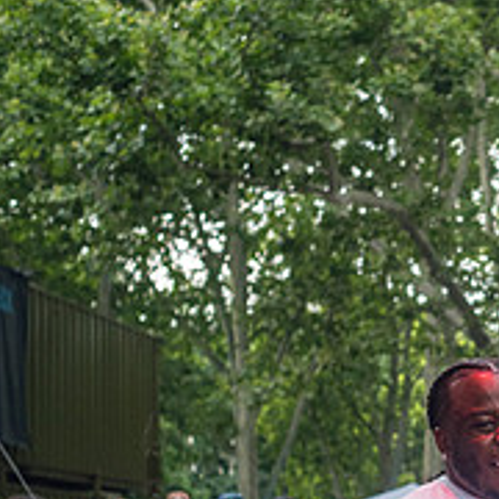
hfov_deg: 16.8
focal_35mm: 96
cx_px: 690
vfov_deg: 17.8
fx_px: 1566
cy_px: 456
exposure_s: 1/250
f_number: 3.5
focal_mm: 35
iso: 1000
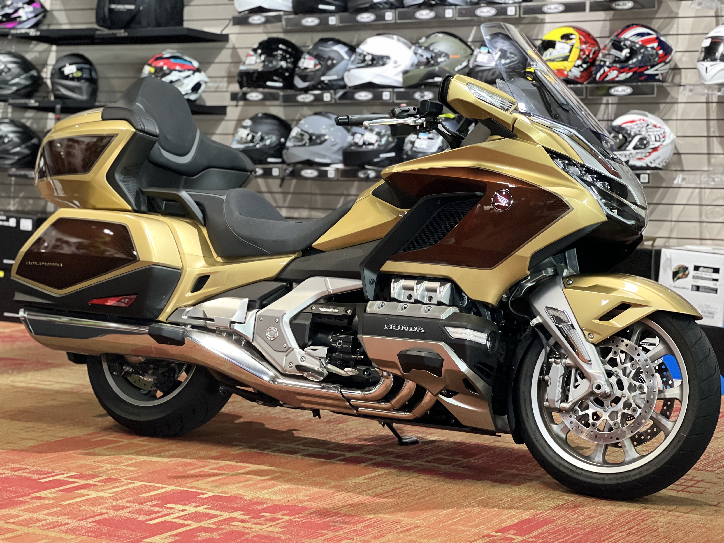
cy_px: 272
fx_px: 1610
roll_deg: -1.4
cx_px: 362
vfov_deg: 19.1
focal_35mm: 77
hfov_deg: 25.3
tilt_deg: -4.0
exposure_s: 1/24
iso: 400
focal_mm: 9
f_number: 2.8
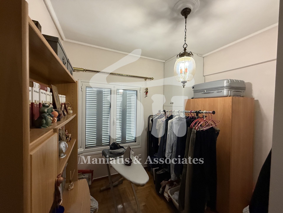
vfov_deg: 85.7
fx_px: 114
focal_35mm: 14
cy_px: 106
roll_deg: -1.6
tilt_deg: -0.4
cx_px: 142
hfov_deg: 102.1
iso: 400
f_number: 2.2
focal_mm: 2.22
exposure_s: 1/50
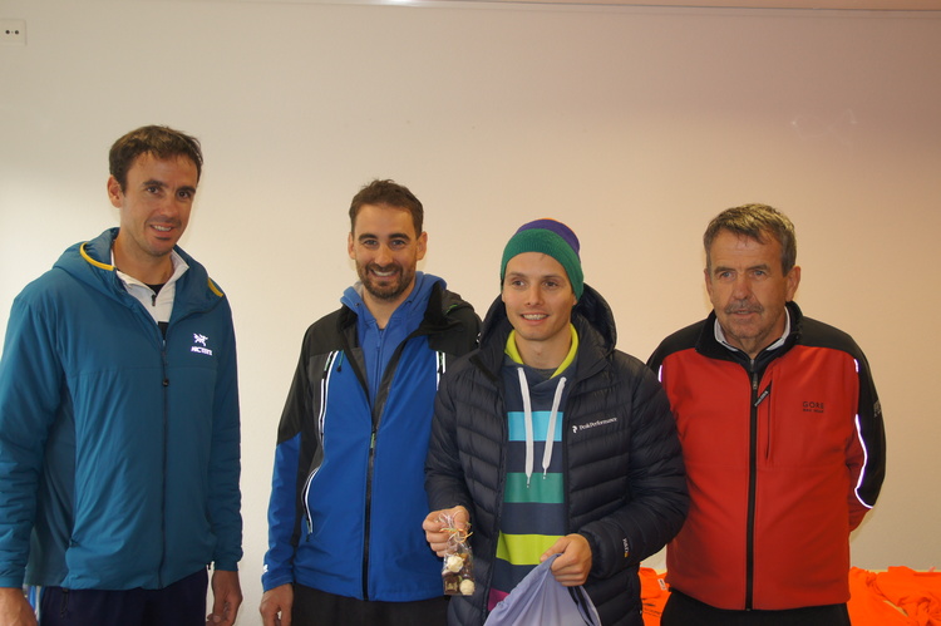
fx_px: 1097
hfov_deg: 46.4
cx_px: 470
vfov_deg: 31.9
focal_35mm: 42
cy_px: 313
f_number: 4.5
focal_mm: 28
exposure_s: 1/60
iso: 500
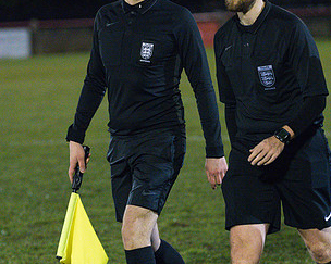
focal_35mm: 282
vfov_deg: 5.5
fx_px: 2762
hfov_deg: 6.9
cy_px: 154
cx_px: 199
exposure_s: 1/1000
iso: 6400
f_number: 2.8
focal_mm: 135
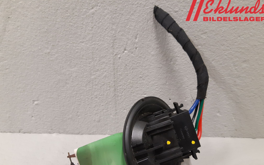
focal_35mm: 28
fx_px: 201
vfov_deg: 44.3
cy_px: 100
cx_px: 132
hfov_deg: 66.5
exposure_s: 1/50
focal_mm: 3.93
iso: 200
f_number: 1.7
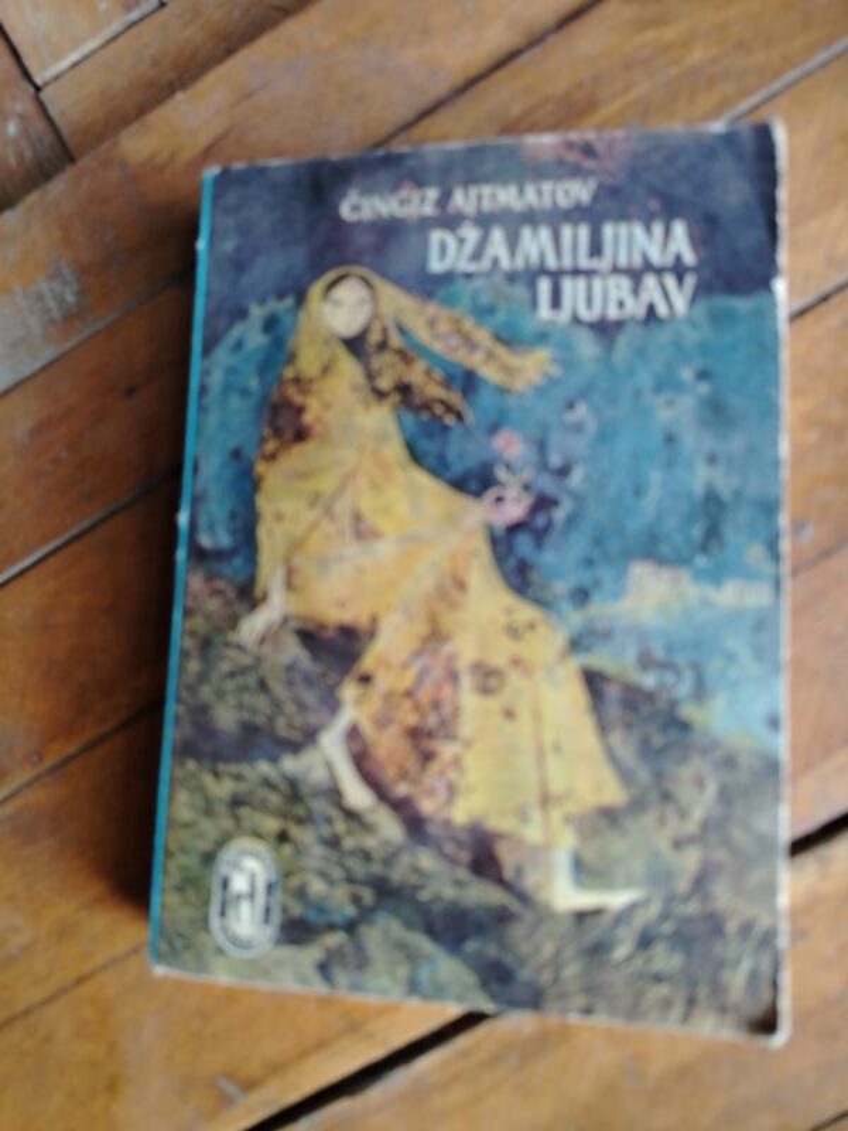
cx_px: 424
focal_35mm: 24
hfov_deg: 56.8
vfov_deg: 71.6
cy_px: 566
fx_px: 784
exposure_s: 1/33.3
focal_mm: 5.25
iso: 1034
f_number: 1.75
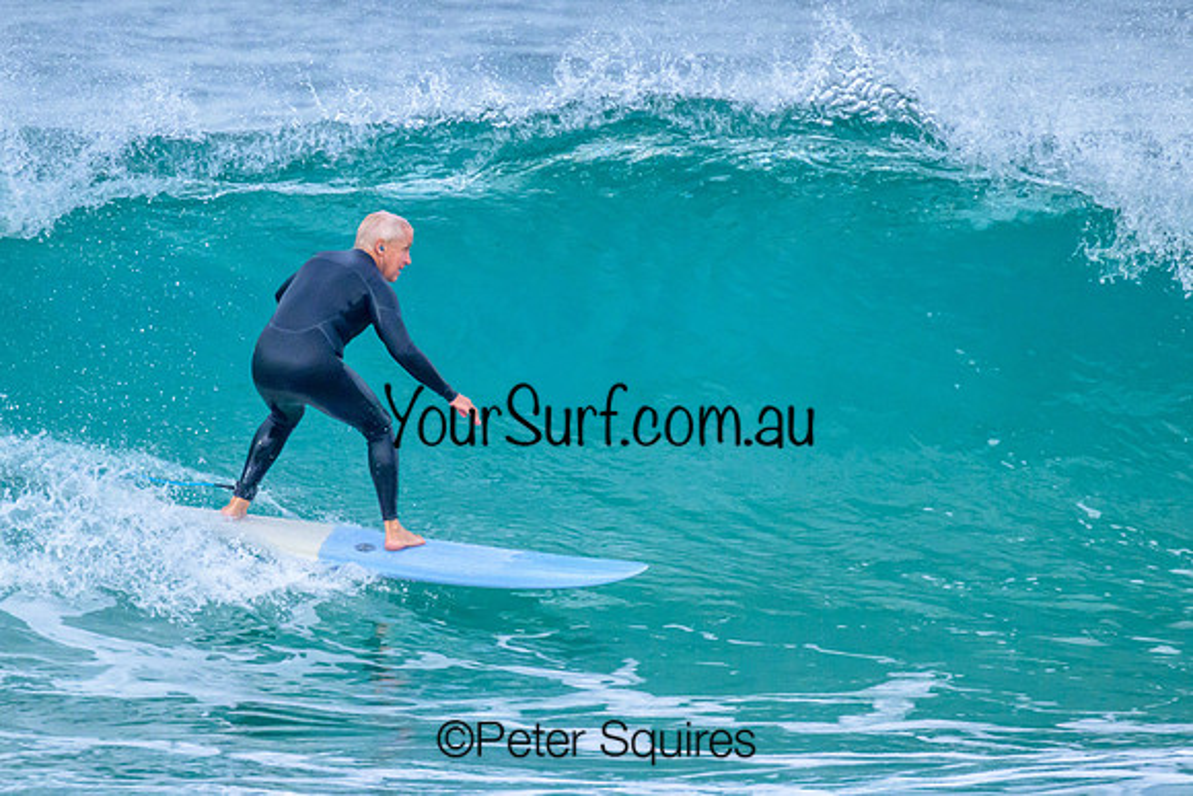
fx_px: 36425
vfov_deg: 1.3
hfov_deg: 1.9
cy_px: 377
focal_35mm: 1099
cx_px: 533
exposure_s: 1/2000
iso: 2800
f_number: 11
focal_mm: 800
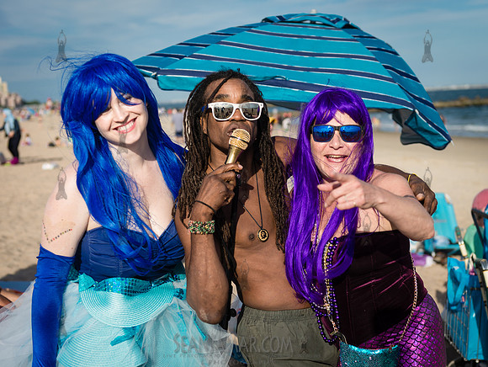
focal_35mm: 58
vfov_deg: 25.2
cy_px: 189
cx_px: 264
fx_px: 819
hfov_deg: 33.1
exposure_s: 1/2500
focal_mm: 50
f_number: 3.5
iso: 100
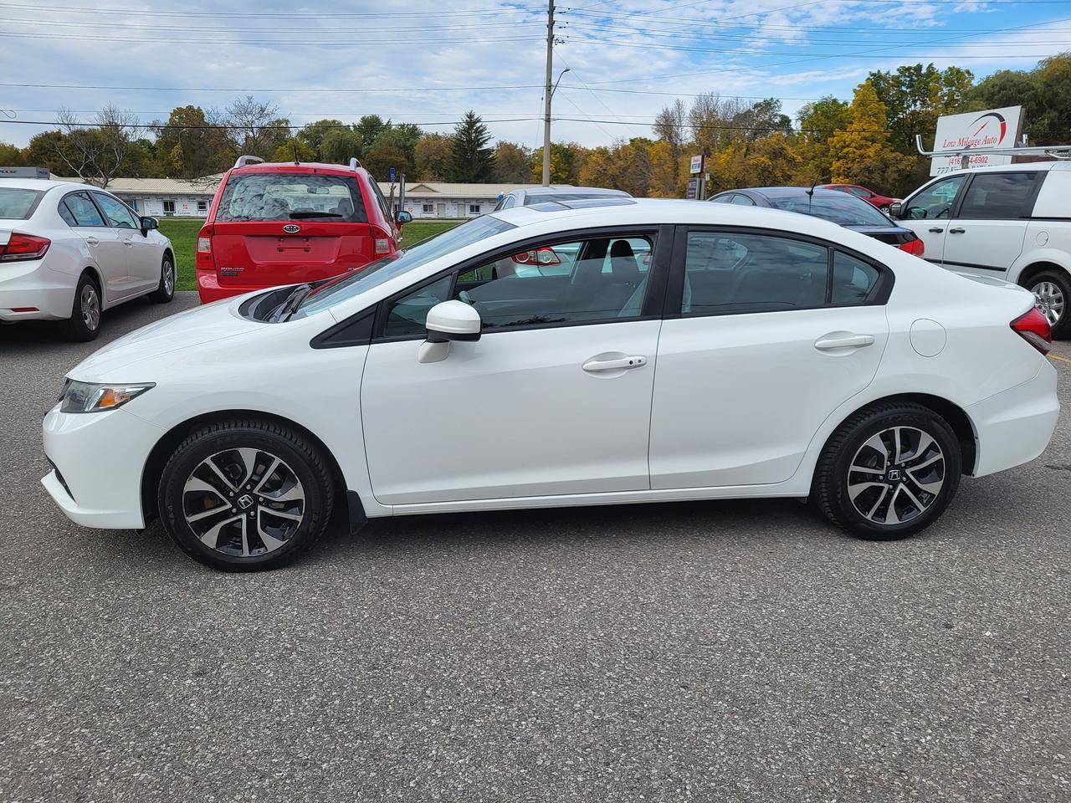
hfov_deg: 67.3
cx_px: 536
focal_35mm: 26
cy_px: 402
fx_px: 804
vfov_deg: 53.1
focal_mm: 5.4
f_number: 1.8
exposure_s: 1/1343
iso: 40
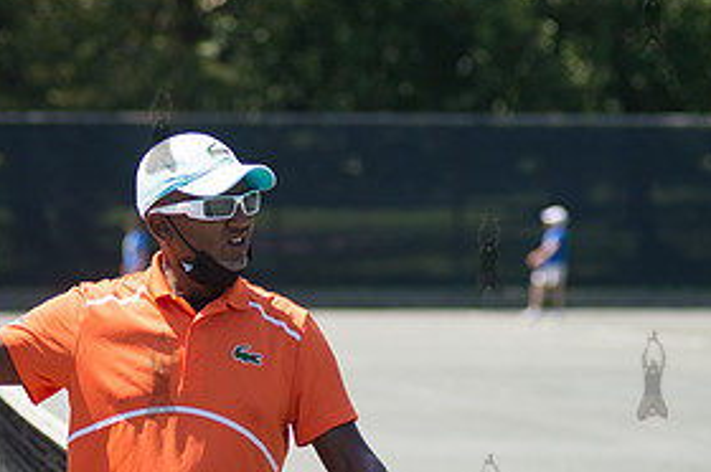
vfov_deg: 4.2
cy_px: 374
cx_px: 160
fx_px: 6470
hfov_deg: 6.3
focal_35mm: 328
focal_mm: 112
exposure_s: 1/1000
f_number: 4
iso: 125
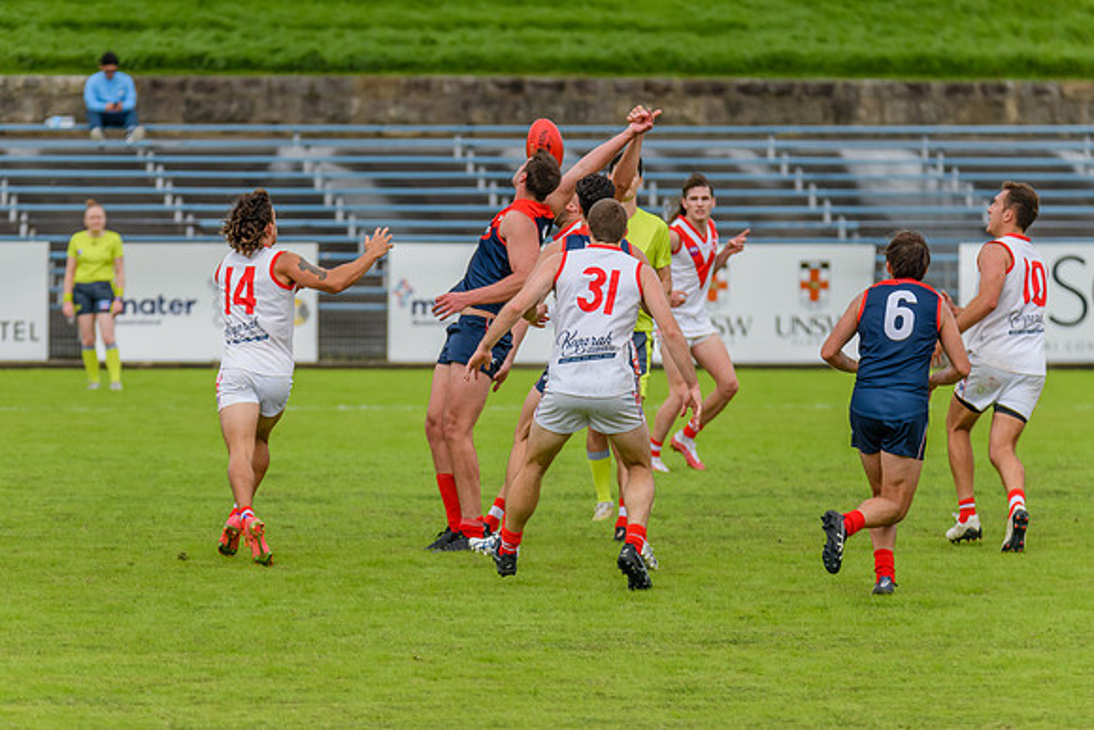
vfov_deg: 3.3
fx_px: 12619
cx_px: 521
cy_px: 347
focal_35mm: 415
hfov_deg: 5.0
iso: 800
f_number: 6.3
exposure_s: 1/2500
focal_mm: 320
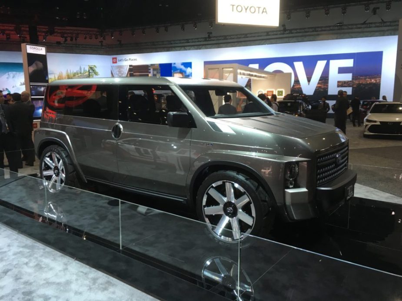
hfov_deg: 61.7
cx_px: 201
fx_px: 337
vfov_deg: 48.2
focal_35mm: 29
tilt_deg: -10.6
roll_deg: -0.3
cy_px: 150
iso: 50
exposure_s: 1/30
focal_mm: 4.15
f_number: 2.2
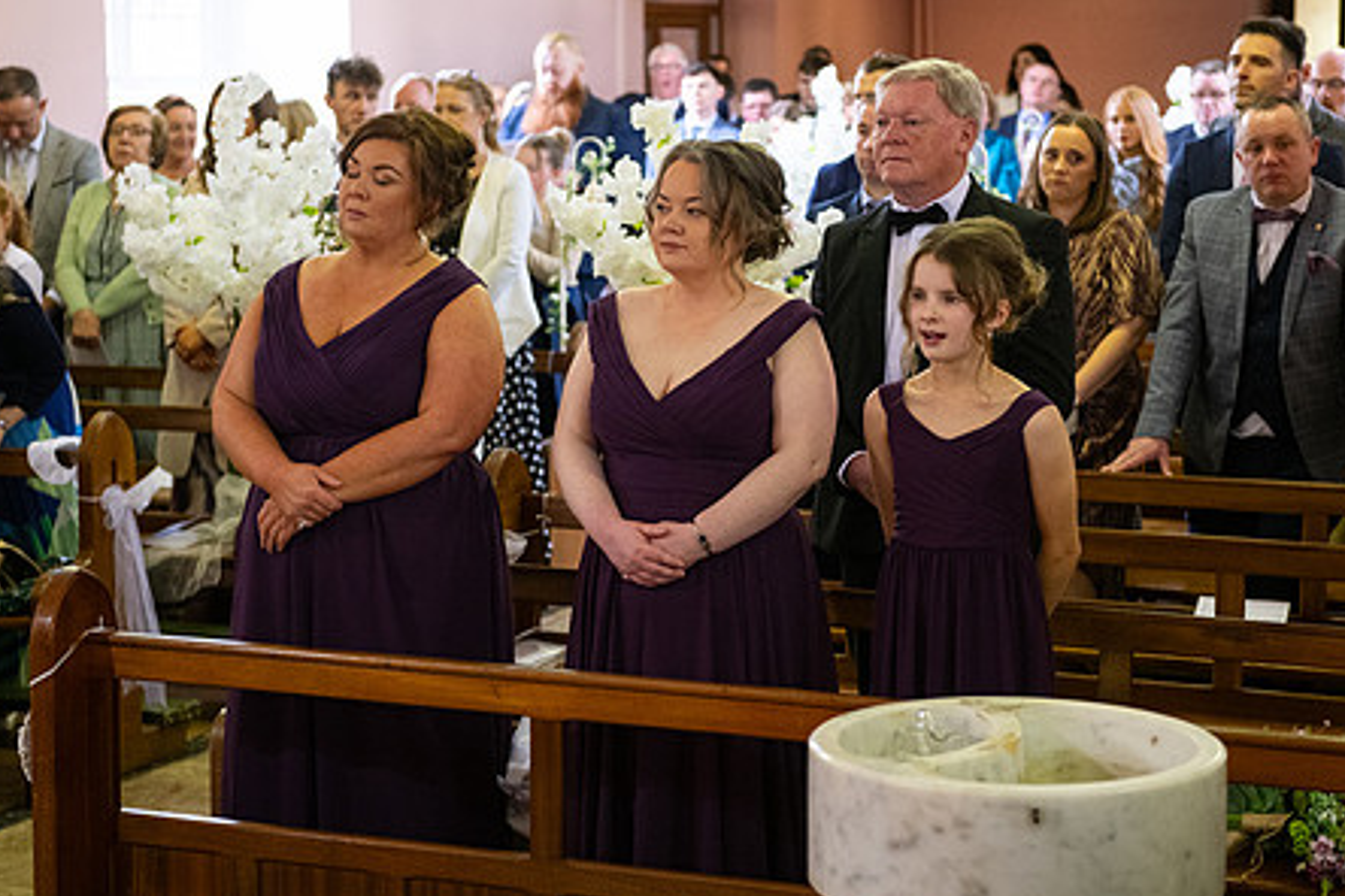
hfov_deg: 25.1
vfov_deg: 16.8
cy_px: 389
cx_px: 688
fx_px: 3026
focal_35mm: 81
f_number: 3.5
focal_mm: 62
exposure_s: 1/160
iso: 1250
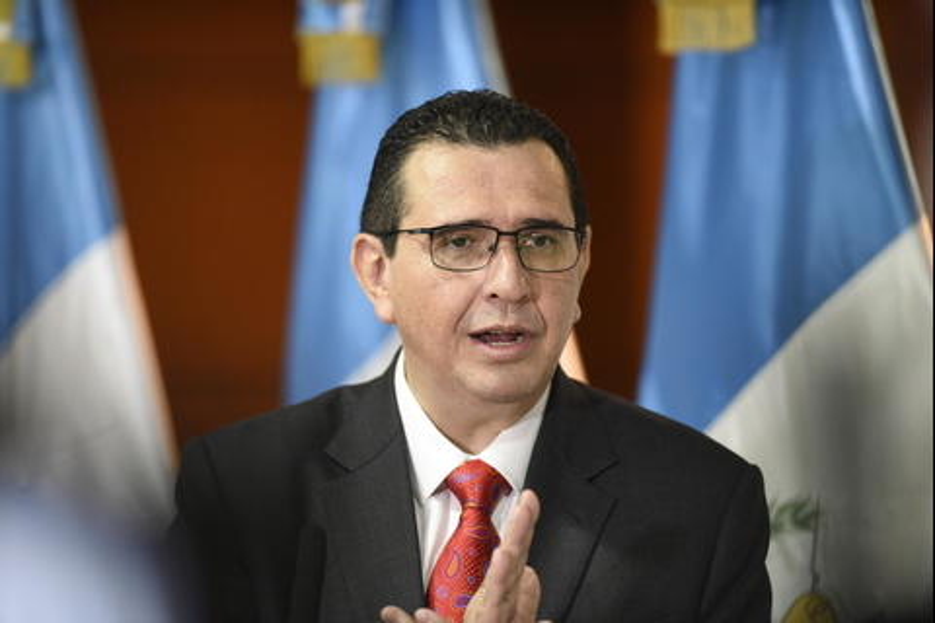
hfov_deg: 6.9
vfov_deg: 4.6
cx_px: 468
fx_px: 7791
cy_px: 312
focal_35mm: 300
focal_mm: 300
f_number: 3.2
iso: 3200
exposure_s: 1/250
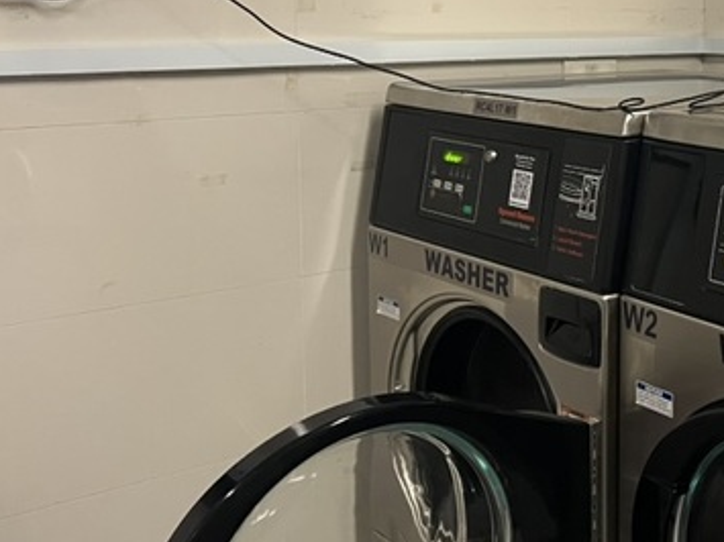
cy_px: 119
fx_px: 1171
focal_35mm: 56
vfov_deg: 25.7
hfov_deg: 32.4
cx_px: 675
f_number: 1.5
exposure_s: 1/60
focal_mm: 5.7
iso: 400
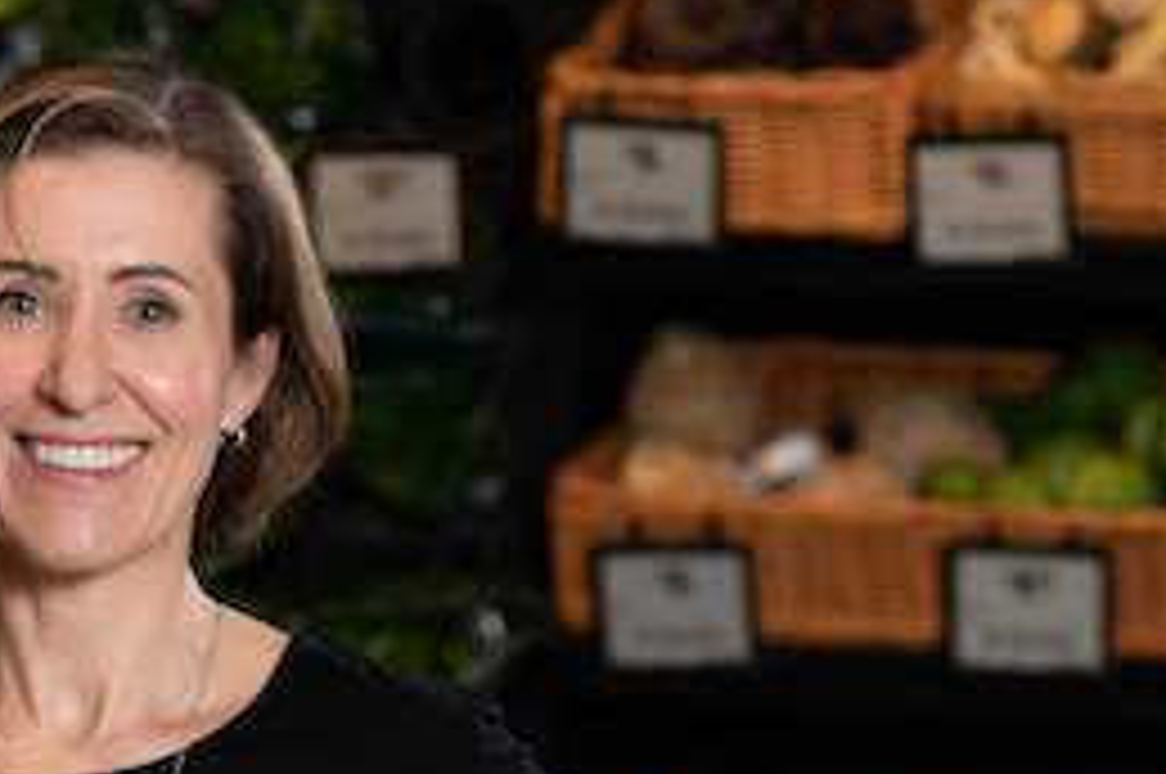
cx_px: -156
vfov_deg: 3.4
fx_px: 12972
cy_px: 820
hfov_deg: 5.1
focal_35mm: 401
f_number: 5.6
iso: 200
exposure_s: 1/200
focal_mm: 112
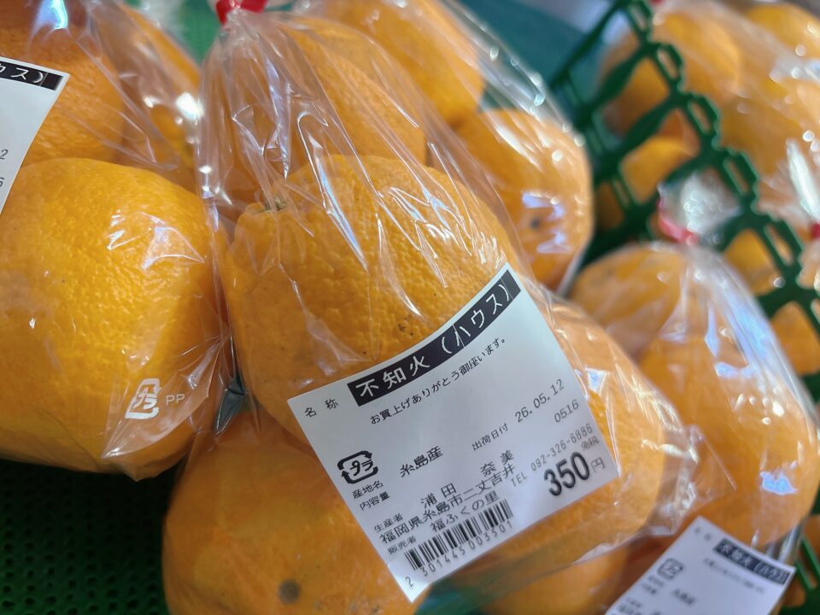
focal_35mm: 26
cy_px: 308
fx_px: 616
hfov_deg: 67.3
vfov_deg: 53.1
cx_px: 410
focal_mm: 5.96
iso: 125
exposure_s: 1/60
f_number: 1.6
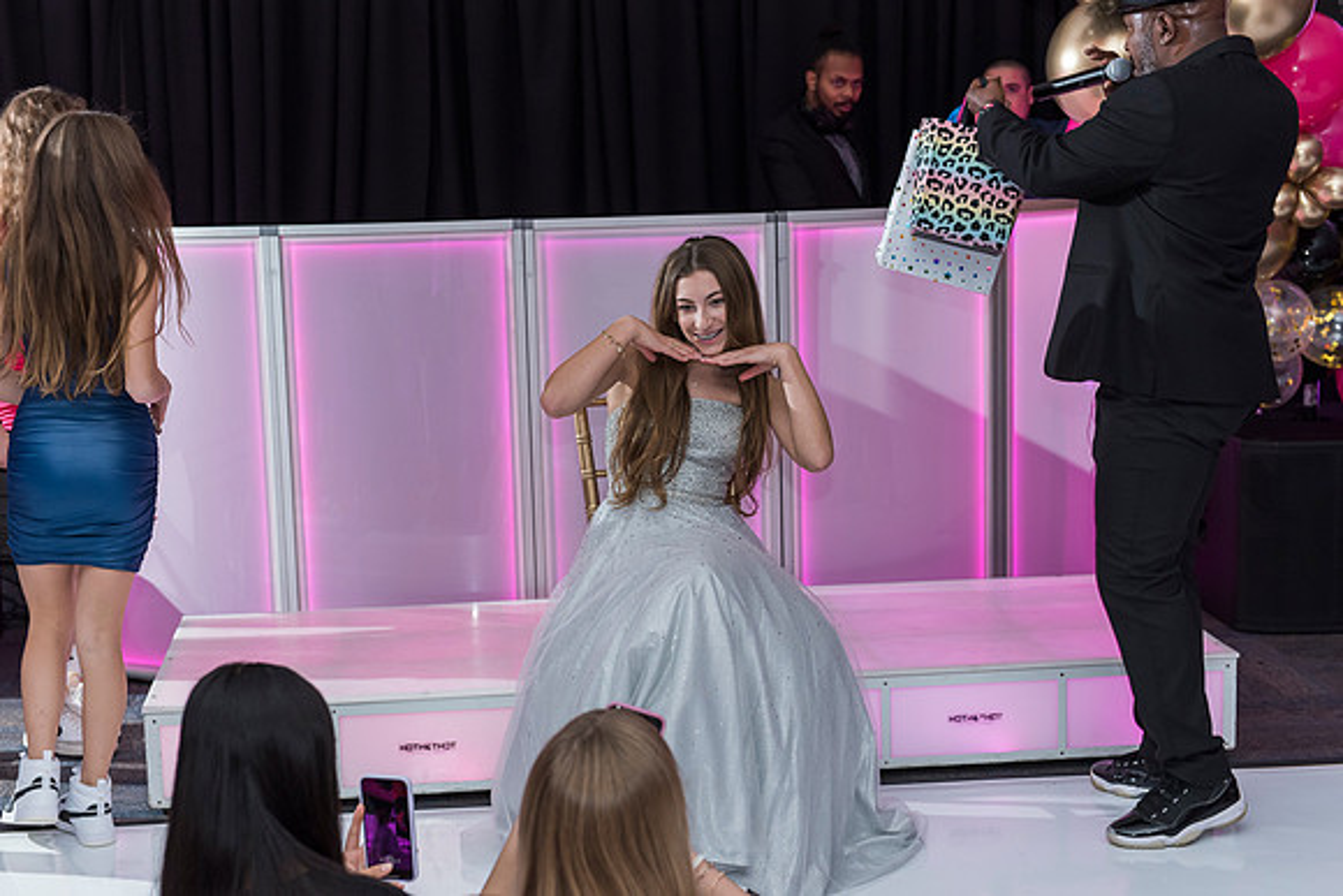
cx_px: 656
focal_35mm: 58
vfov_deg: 23.3
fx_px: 2177
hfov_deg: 34.3
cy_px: 448
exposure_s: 1/100
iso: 1250
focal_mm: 56
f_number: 4
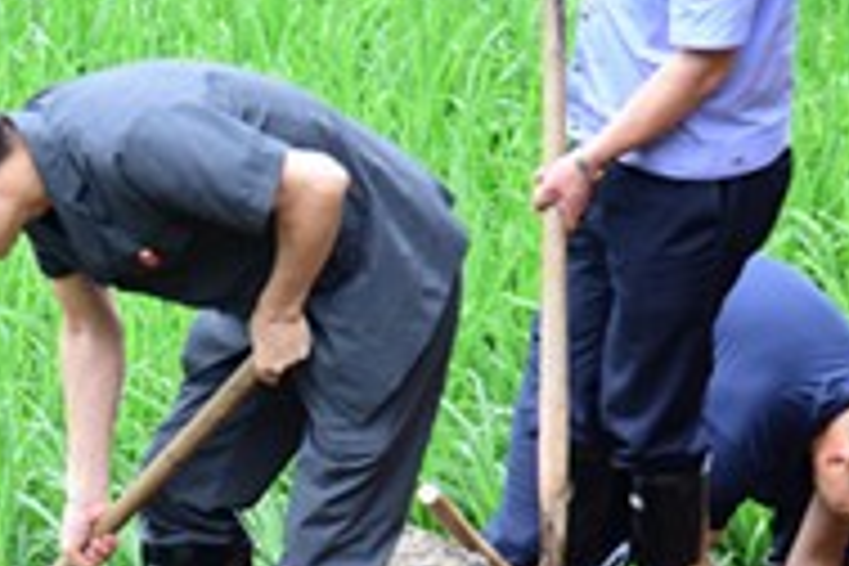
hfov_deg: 8.2
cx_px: -180
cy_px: 582
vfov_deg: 5.5
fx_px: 5825
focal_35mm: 247
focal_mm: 78
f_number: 4
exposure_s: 1/400
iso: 1000
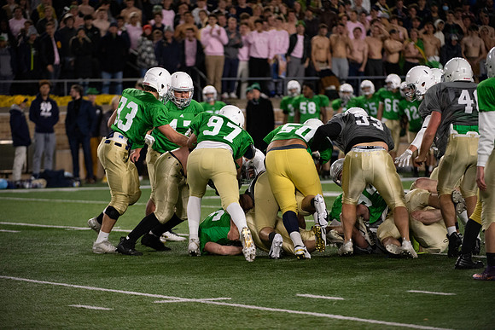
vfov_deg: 5.7
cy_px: 165
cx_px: 248
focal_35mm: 240
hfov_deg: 8.6
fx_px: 3301
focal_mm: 240
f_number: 4
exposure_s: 1/500
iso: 3200
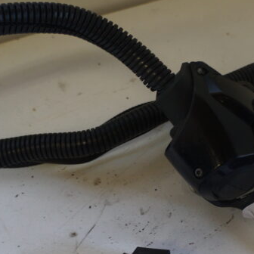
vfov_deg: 24.5
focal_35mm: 70
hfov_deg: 24.2
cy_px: 170
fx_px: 581
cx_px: 209
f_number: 3.5
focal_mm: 18
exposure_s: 1/60
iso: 400
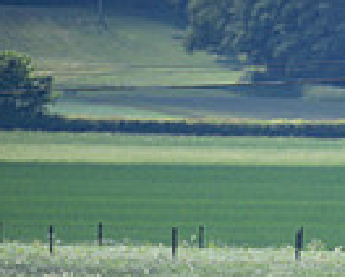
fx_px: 12475
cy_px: 461
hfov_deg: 1.6
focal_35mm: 1220
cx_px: 646
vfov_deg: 1.3
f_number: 5
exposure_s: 1/2000
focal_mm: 200
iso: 400
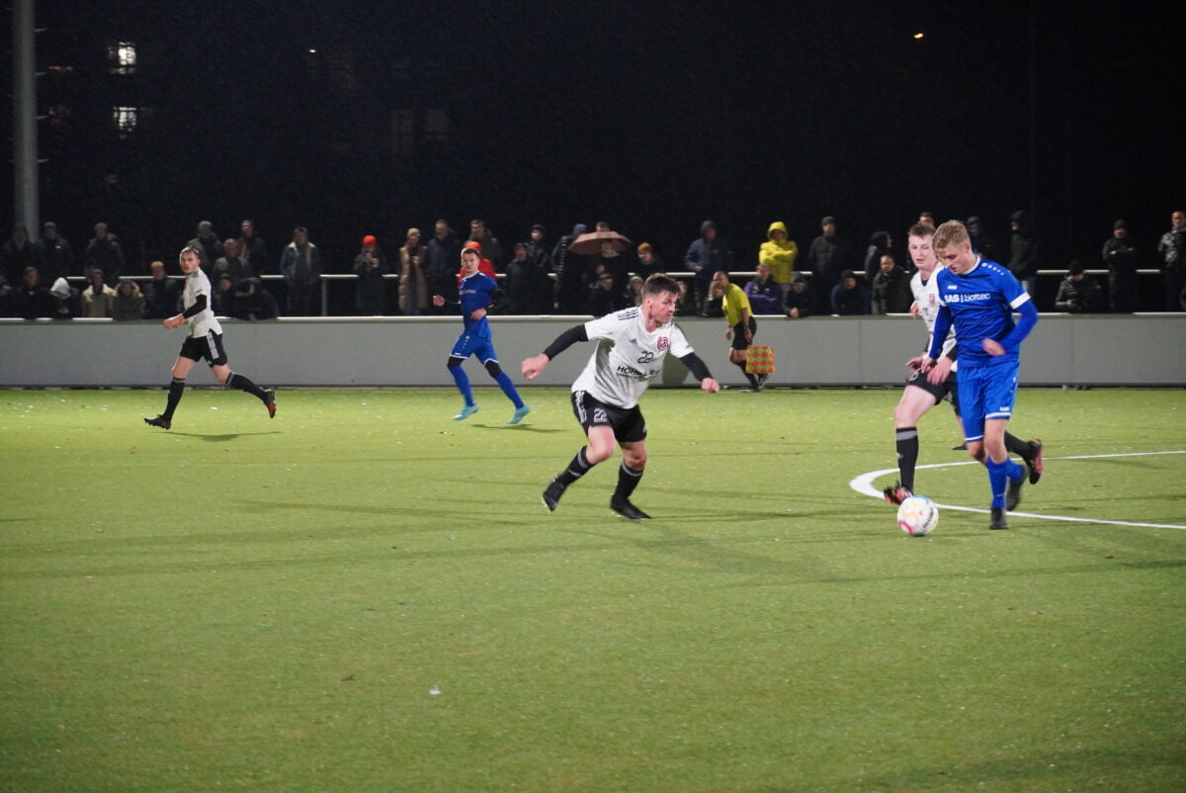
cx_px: 593
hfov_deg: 13.7
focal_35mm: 150
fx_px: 4945
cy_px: 396
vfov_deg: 9.2
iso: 6400
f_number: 5.6
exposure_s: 1/125
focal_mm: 100
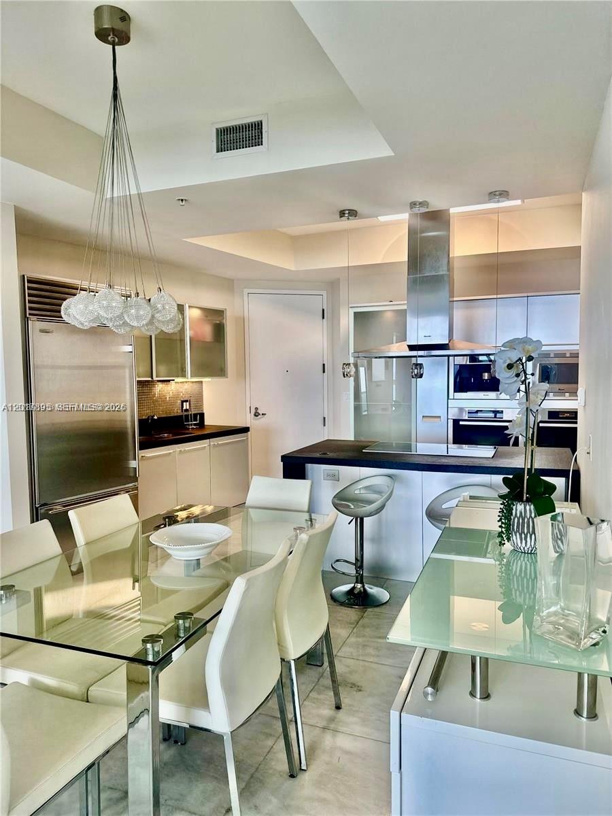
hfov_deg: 56.8
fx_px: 566
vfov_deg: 71.6
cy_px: 408
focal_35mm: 24
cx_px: 306
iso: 125
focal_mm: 6.86
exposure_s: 1/120
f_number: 1.78
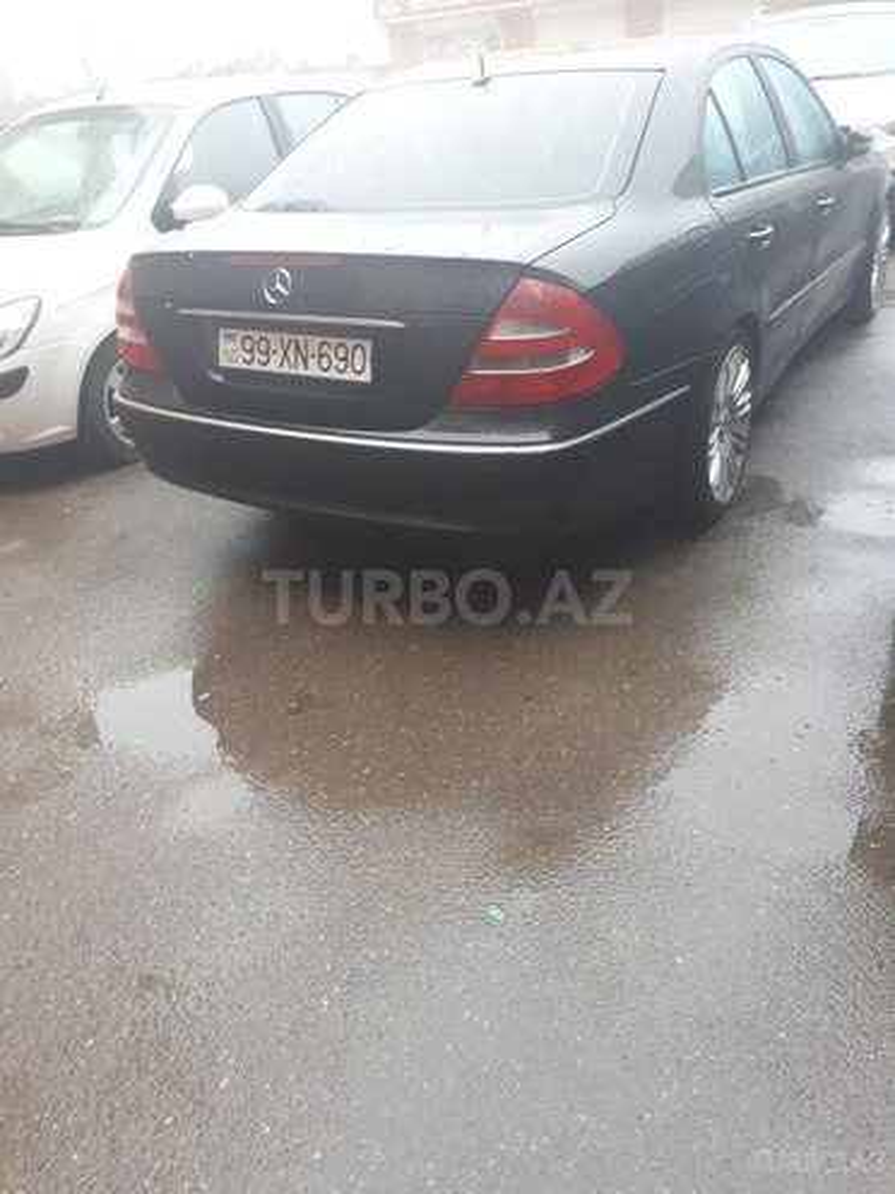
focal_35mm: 27
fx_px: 931
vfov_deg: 65.3
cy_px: 597
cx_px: 448
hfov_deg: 51.4
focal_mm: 3.6
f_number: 1.9
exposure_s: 1/17
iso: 200
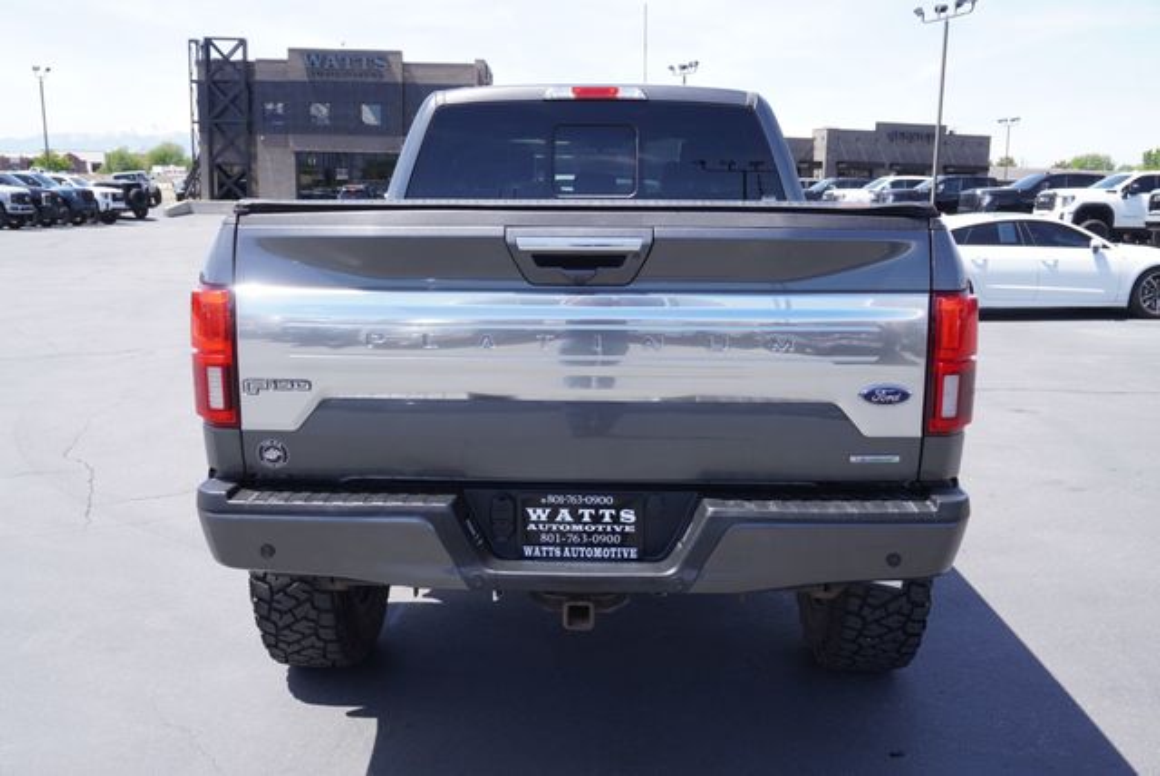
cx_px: 580
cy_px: 388
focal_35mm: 33
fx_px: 1064
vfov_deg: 40.0
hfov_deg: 57.2
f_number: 6.3
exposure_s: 1/160
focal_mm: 22
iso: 100
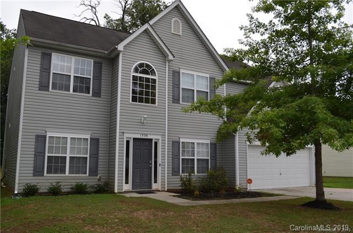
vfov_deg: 39.7
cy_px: 116
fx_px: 323
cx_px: 176
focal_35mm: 33
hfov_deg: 57.4
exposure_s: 1/200
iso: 100
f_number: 7.1
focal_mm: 22
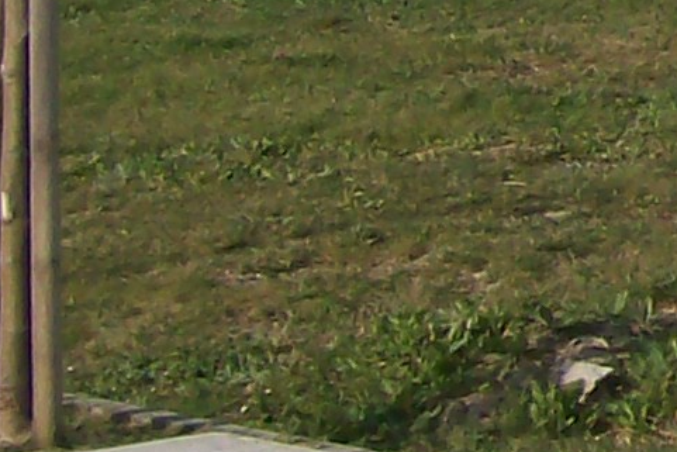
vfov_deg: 5.6
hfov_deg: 7.6
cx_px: 2024
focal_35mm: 239
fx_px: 4496
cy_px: -634
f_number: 4.8
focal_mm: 6
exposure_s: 1/756
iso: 80
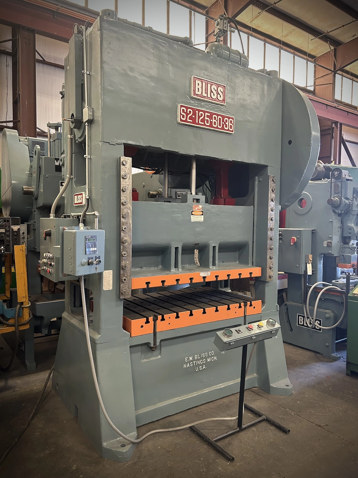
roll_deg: +0.7
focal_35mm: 26
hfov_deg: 53.1
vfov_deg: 67.3
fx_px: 358
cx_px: 179
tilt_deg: -2.9
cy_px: 239
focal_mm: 5.7
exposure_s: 1/60
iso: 200
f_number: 1.5
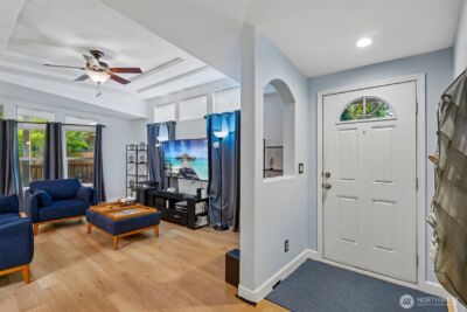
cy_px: 156
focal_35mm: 17
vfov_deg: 70.5
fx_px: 221
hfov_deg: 93.3
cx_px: 234
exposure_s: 1/8
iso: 400
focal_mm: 17
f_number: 8
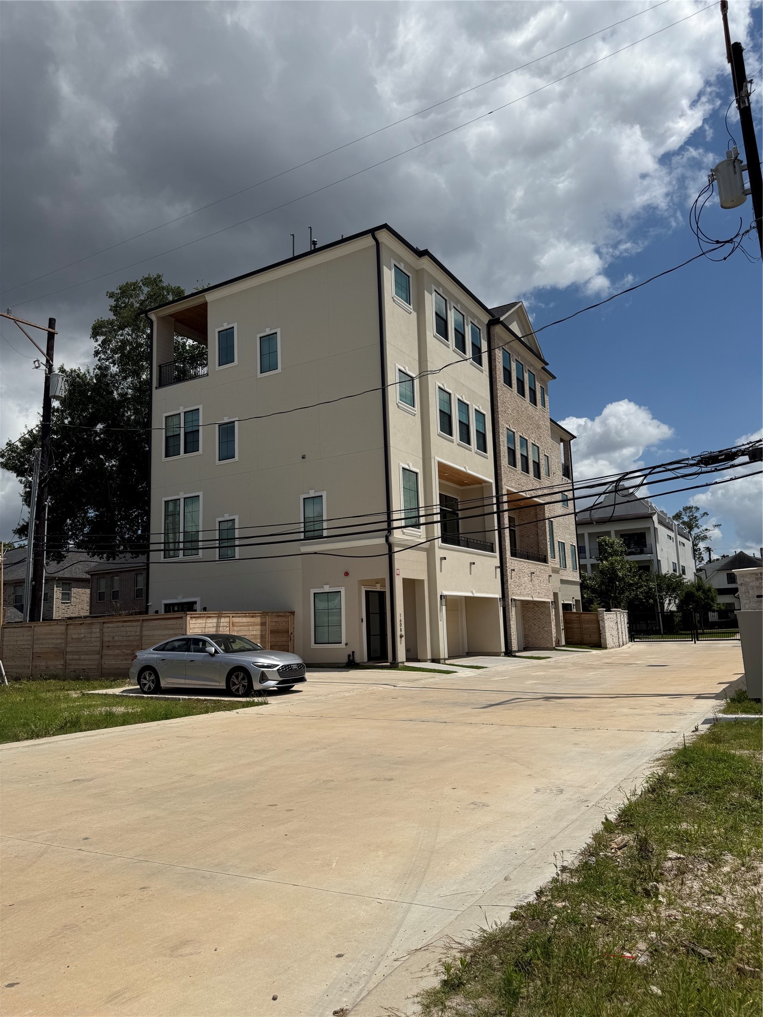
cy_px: 508
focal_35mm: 24
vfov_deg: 71.6
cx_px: 382
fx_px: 705
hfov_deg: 56.8
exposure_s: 1/11905
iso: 80
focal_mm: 6.76
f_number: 1.78
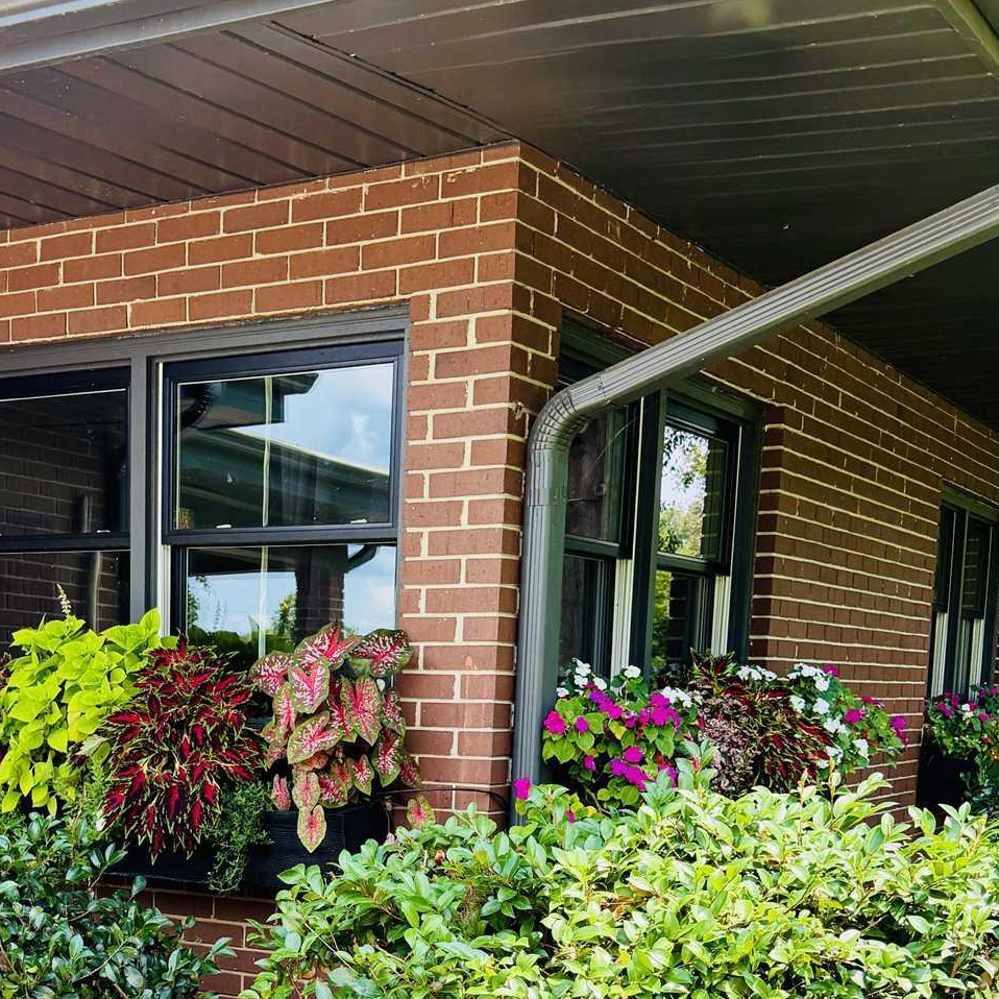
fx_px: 1665
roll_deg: -1.4
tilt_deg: -8.1
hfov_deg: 32.9
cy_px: 922
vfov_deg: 31.6
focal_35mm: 51
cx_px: 287
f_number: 1.78
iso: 100
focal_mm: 6.76
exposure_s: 1/1156
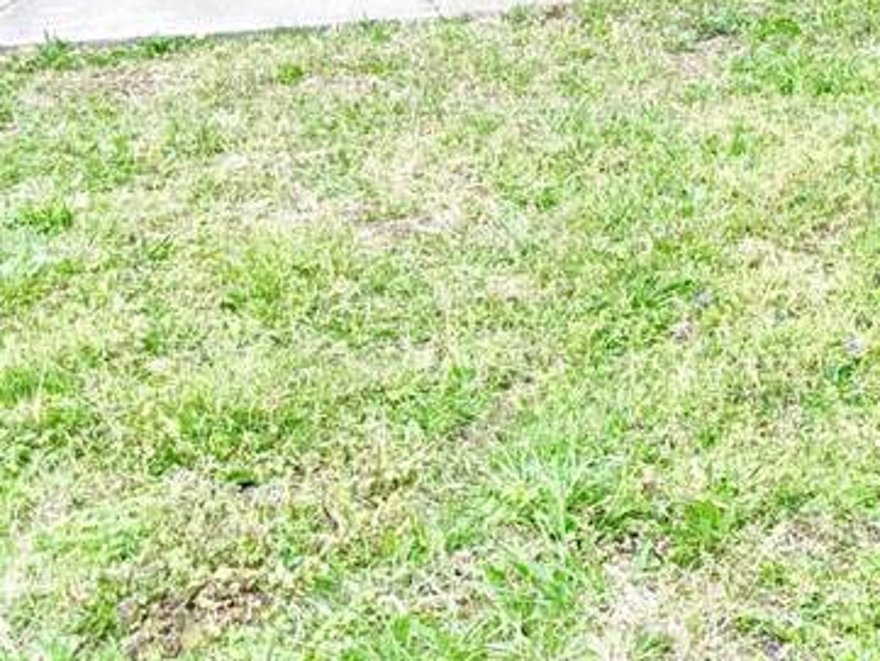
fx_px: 2162
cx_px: 1424
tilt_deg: +0.7
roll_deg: +0.2
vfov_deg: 15.8
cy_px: -373
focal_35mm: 85
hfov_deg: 19.3
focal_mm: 6.76
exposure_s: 1/1618
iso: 100
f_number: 1.78
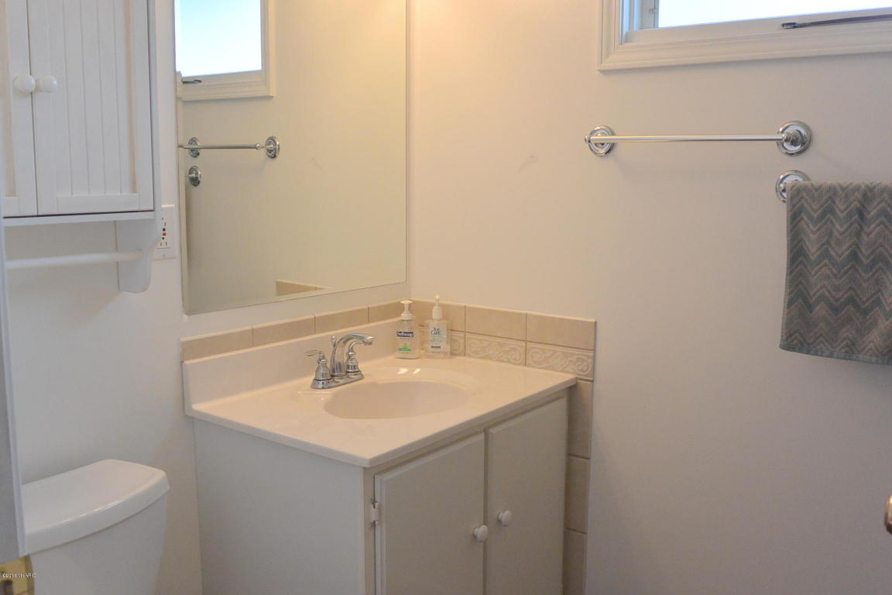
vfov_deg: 38.9
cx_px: 446
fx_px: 842
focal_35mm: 34
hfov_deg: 55.8
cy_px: 298
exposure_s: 1/100
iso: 400
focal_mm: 12.7
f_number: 3.8
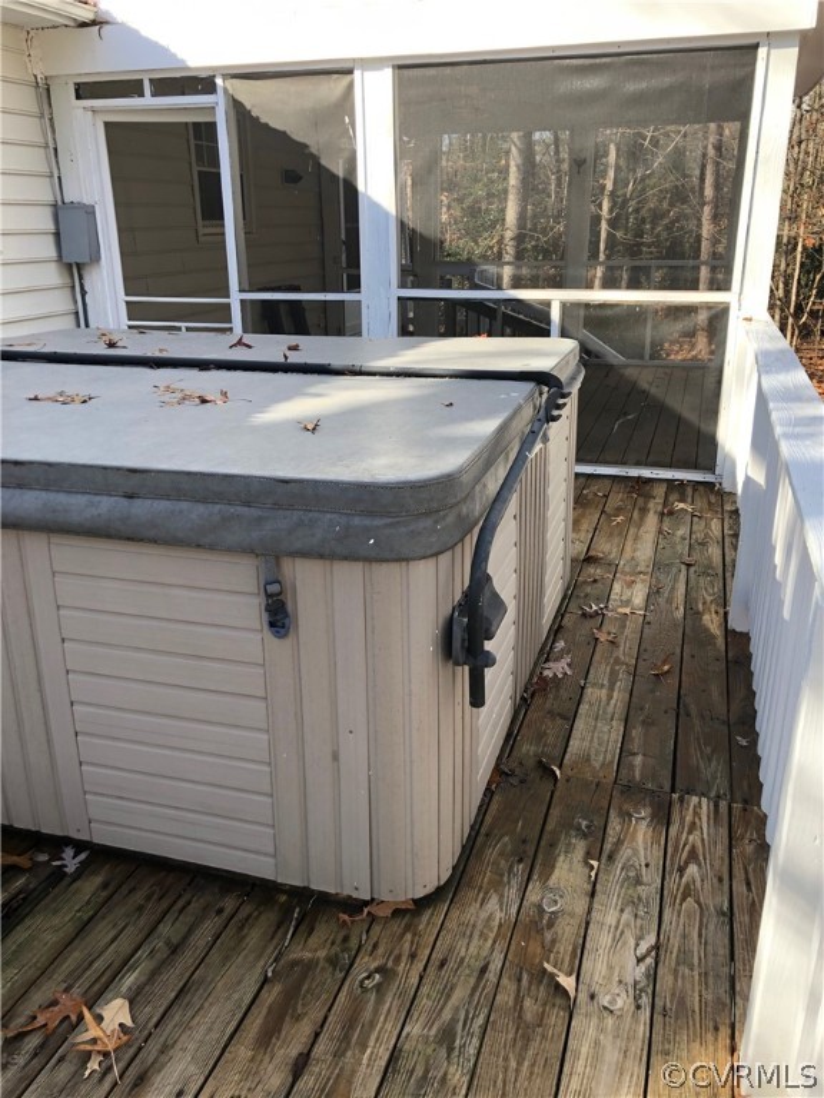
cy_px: 549
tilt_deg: -19.6
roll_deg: +1.3
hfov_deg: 49.7
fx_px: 889
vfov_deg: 63.4
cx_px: 412
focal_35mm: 28
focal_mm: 4
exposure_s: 1/251
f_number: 1.8
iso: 20
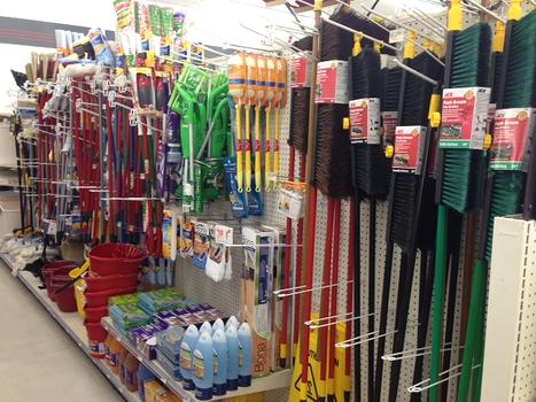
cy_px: 201
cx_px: 268
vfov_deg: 42.9
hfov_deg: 55.4
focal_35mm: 33
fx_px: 511
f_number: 2.4
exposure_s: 1/20
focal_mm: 4.12
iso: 64
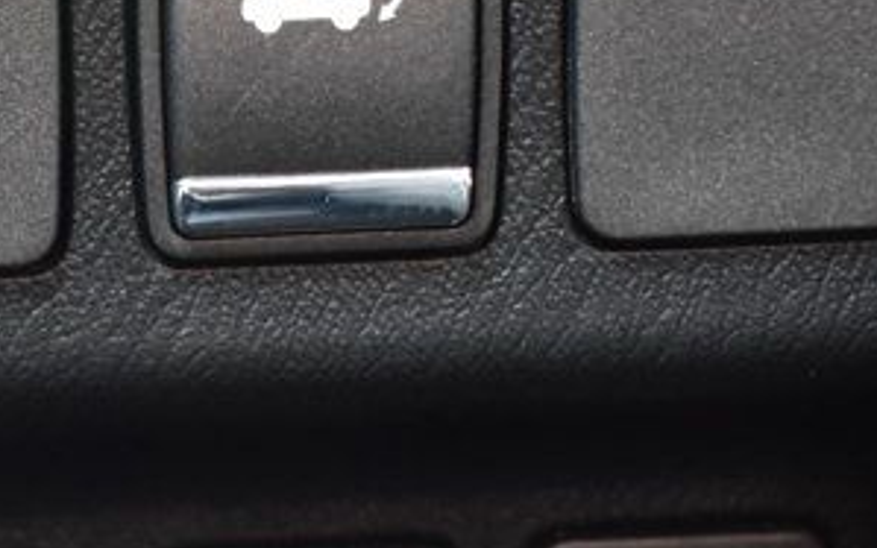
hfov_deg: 15.7
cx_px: 26
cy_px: 443
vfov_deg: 10.0
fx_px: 3125
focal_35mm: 131
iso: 1600
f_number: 4
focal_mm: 25
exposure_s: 1/13
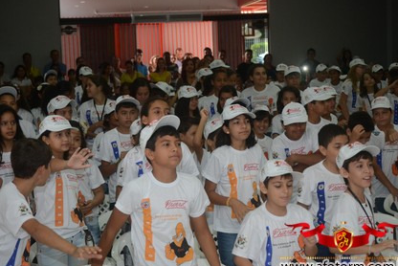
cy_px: 140
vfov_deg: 14.6
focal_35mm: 94
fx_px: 1040
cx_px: 200
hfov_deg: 21.7
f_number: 5
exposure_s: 1/125
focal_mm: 58
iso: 1600
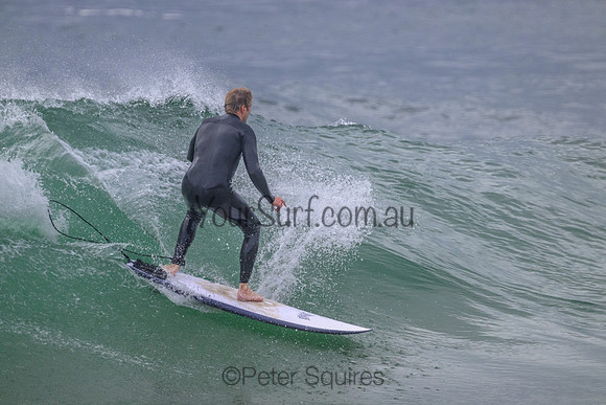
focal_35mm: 800
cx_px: 303
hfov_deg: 2.6
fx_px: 13469
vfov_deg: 1.7
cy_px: 202
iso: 3200
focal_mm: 800
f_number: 11
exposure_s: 1/1600
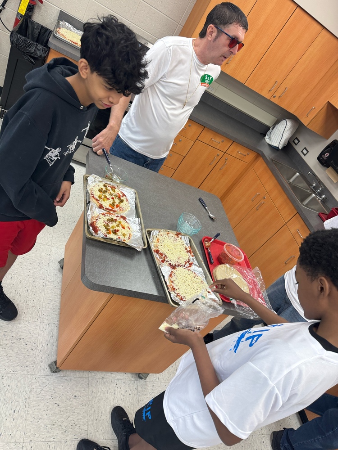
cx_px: 169
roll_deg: -36.4
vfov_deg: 71.6
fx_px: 312
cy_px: 225
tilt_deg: -34.0
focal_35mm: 24
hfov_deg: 56.8
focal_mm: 6.76
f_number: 1.78
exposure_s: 1/120
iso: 100
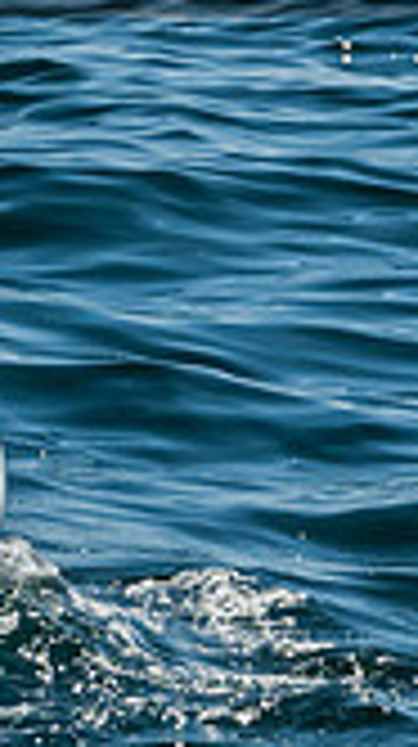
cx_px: -867
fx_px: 14567
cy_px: -275
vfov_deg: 2.9
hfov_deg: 1.6
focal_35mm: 737
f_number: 10
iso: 400
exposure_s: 1/500
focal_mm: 105
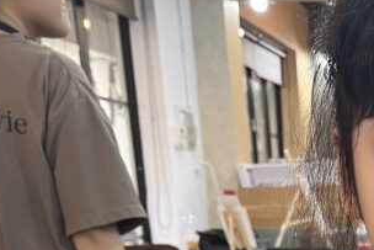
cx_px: 443
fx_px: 925
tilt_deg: -16.5
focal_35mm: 89
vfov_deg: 13.6
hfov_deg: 21.3
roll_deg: +2.5
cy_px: 464
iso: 80
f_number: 1.6
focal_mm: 5.1
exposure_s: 1/50
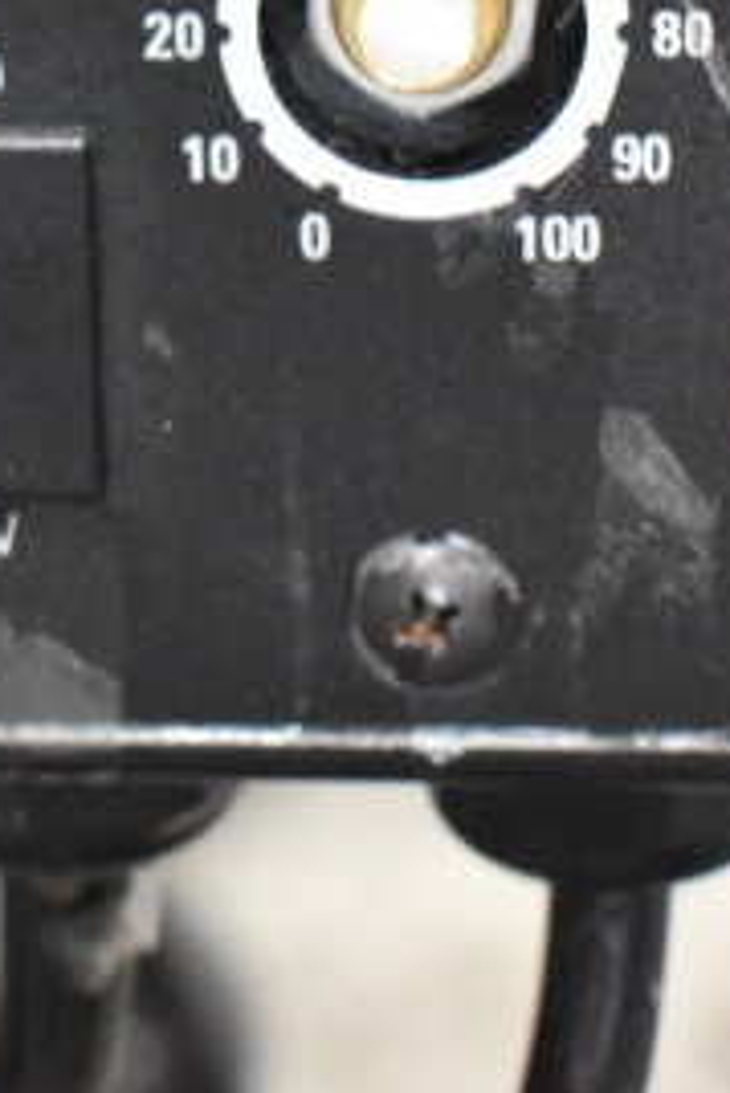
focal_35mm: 159
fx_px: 4821
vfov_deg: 12.3
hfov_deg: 8.7
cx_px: 338
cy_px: -553
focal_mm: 31
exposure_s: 1/200
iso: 6400
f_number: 7.1
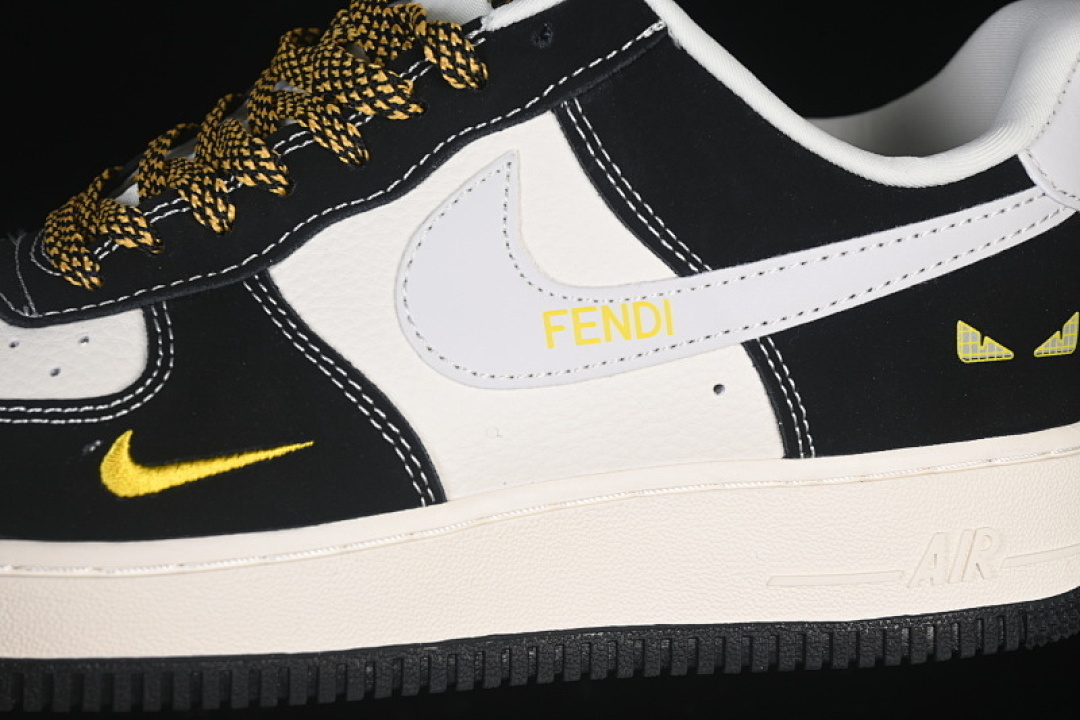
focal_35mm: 75
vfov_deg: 18.2
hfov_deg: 27.0
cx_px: 540
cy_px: 360
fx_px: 2250
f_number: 7.1
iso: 160
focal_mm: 50
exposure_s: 1/80
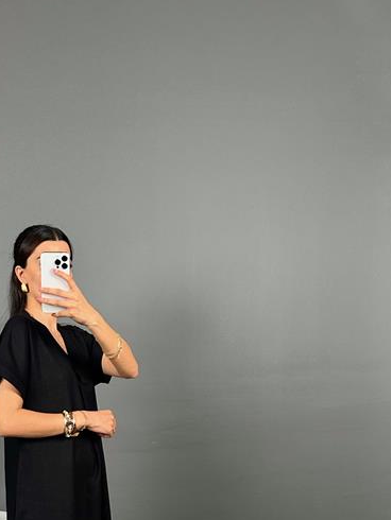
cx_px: 93
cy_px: 438
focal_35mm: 46
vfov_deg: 39.1
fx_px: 692
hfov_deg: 30.9
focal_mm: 6.86
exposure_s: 1/121
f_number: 1.78
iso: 160
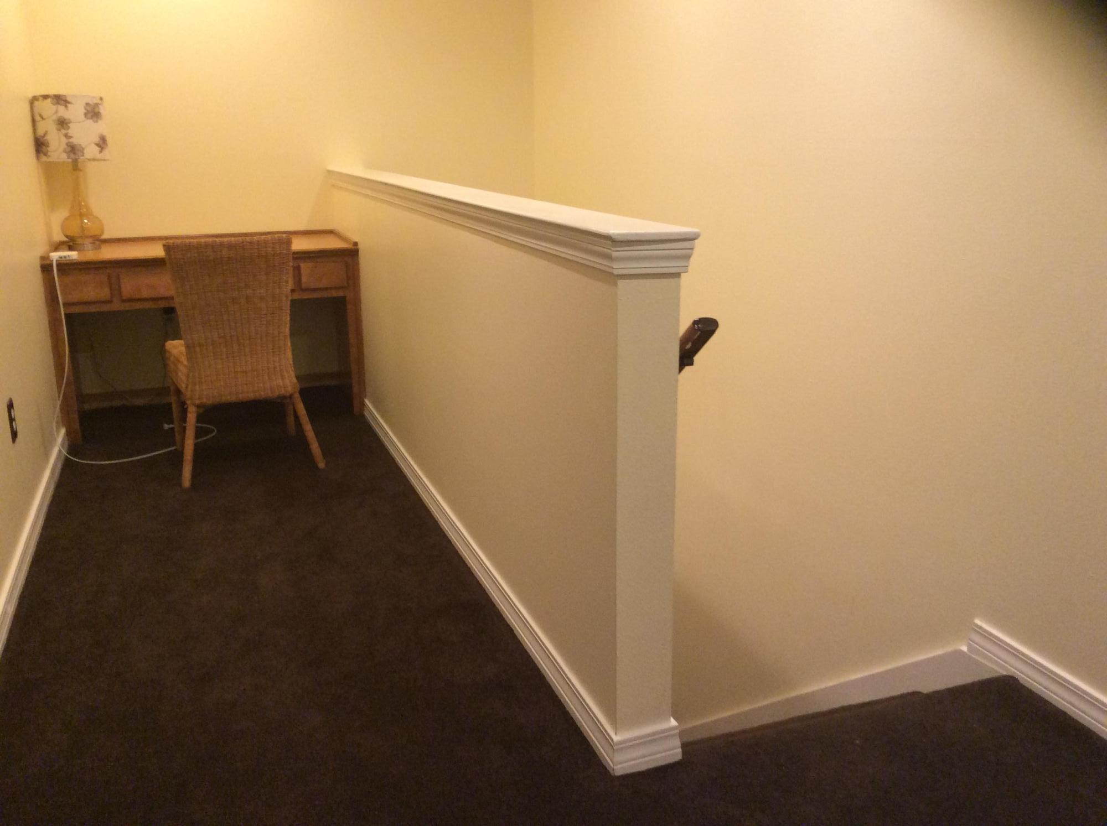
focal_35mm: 32
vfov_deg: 44.0
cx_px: 554
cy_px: 413
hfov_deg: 56.9
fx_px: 1022
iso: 160
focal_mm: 3.3
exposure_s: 1/24
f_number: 2.4
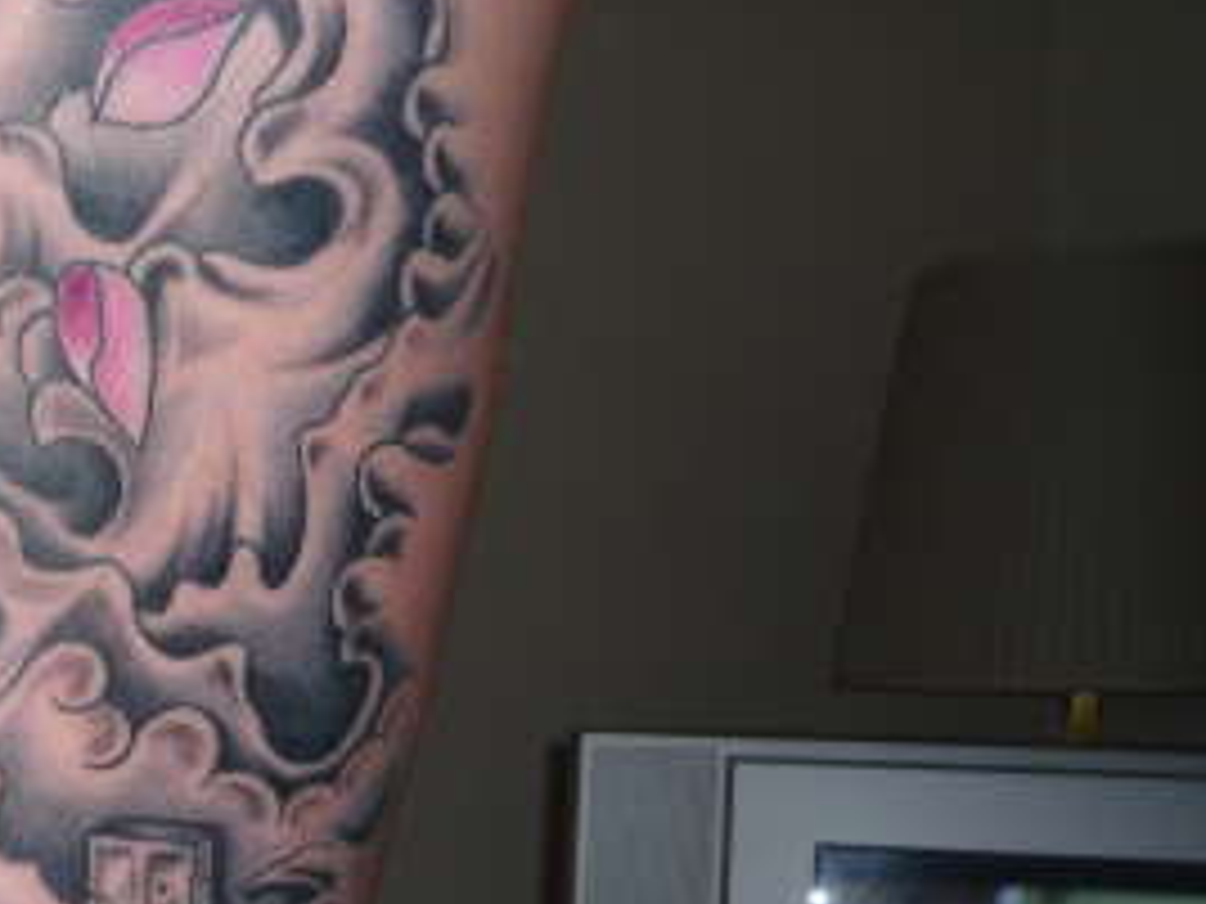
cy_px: 774
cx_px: -140
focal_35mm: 56
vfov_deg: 25.5
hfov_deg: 30.5
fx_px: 1951
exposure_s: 1/30
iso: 100
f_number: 4
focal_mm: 4.4
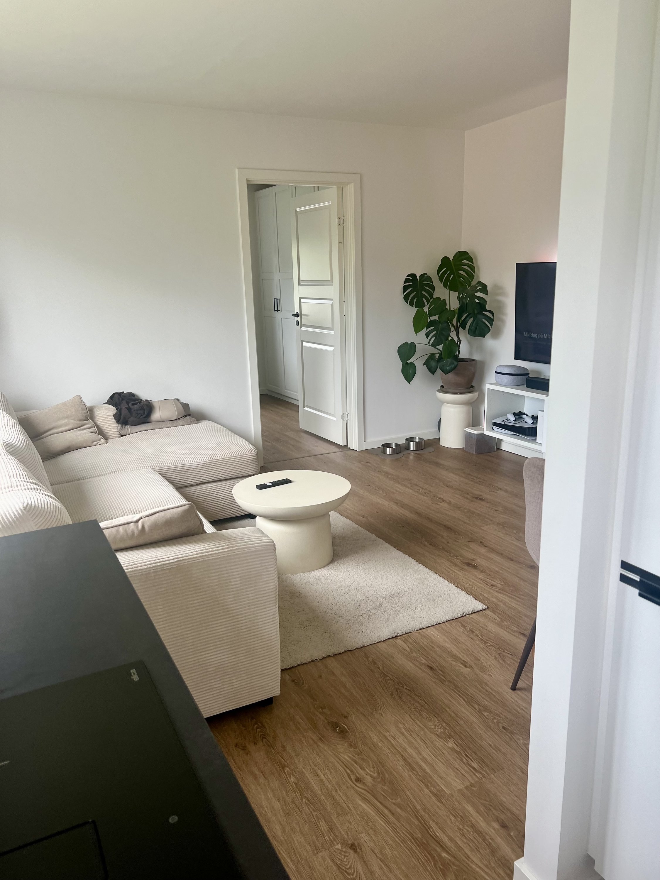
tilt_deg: -12.7
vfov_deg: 67.3
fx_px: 661
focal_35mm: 26
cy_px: 440
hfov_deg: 53.1
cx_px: 330
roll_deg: +0.7
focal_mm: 5.7
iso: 50
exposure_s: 1/121
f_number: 1.5
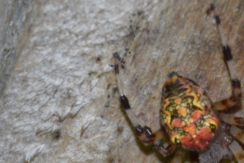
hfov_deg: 5.5
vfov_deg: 3.7
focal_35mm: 375
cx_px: 185
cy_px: 134
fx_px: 2540
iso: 320
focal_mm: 140
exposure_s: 1/60
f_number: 5.6
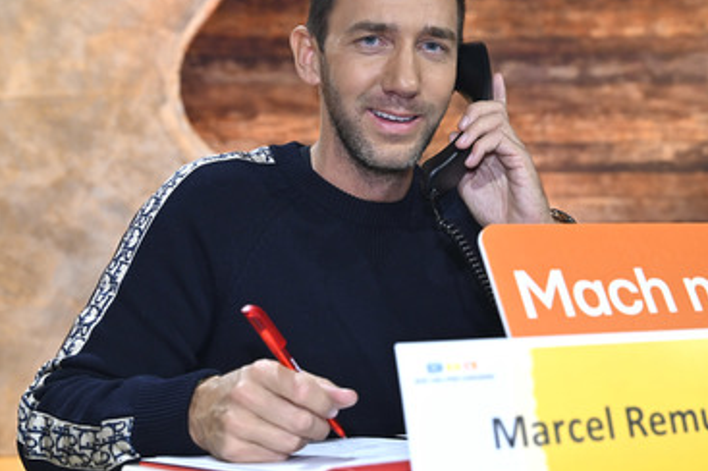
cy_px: 183
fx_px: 1061
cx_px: 389
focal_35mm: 54
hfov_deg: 36.9
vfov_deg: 25.0
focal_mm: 44
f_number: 4
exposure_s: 1/200
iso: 1000
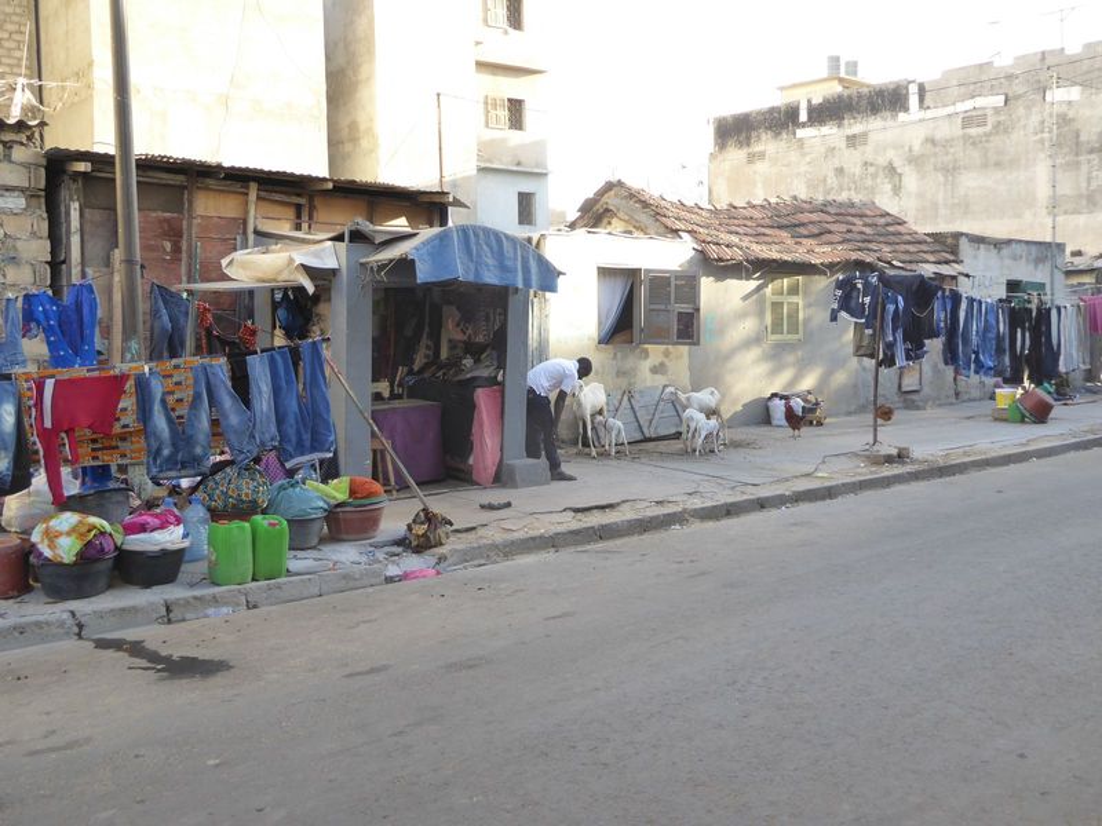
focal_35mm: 36
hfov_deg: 51.4
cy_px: 413
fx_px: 1146
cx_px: 551
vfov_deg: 39.7
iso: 125
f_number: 3.7
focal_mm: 6.3
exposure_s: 1/80
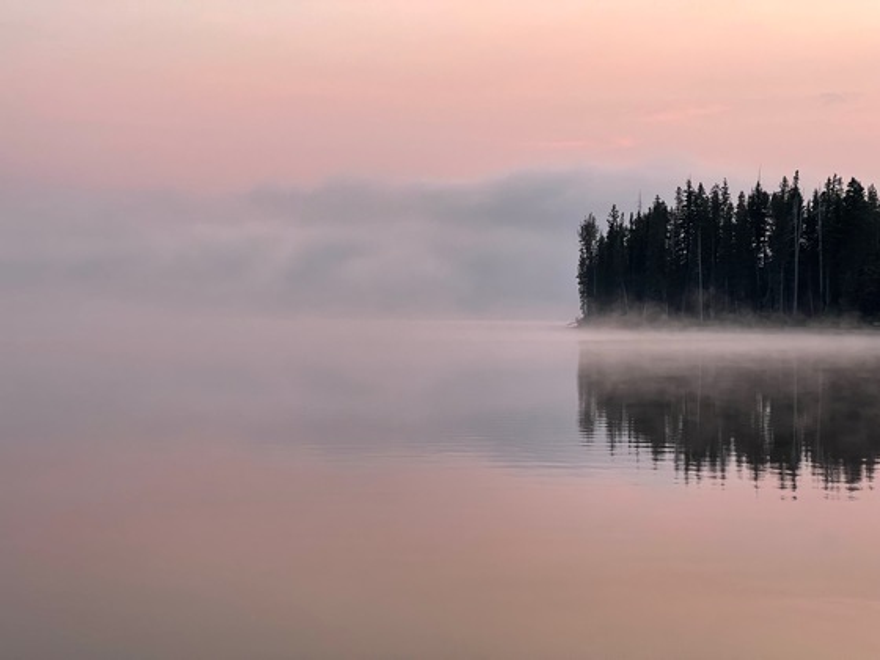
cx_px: 440
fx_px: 1627
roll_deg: -0.5
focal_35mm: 64
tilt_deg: -0.1
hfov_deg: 30.3
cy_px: 330
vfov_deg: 22.9
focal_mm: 7.5
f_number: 2.2
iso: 250
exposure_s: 1/87
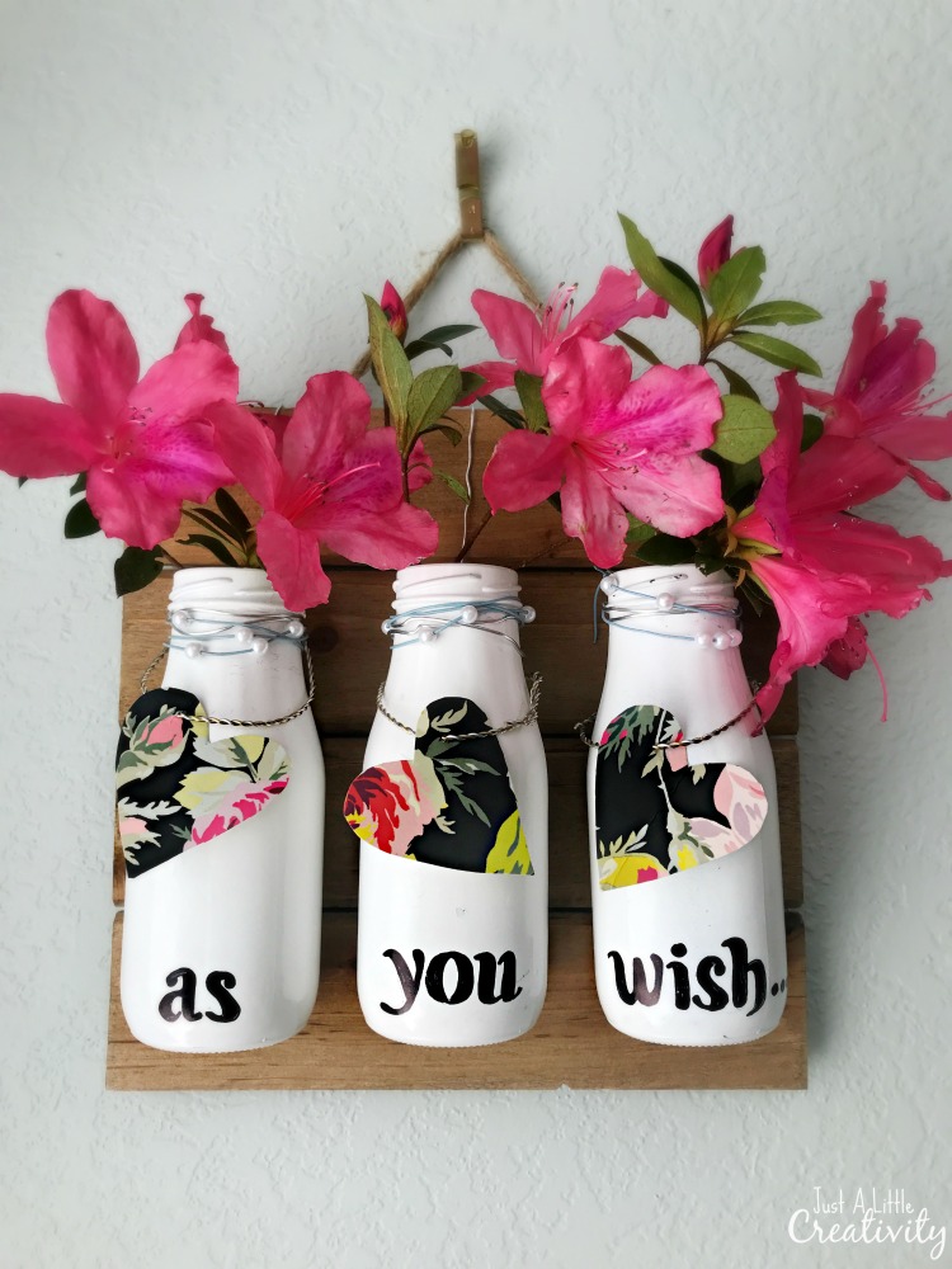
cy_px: 634
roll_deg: +0.2
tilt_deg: +6.2
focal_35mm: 28
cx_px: 476
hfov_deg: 49.7
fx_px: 1027
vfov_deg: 63.4
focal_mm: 3.99
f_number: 1.8
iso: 20
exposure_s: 1/166
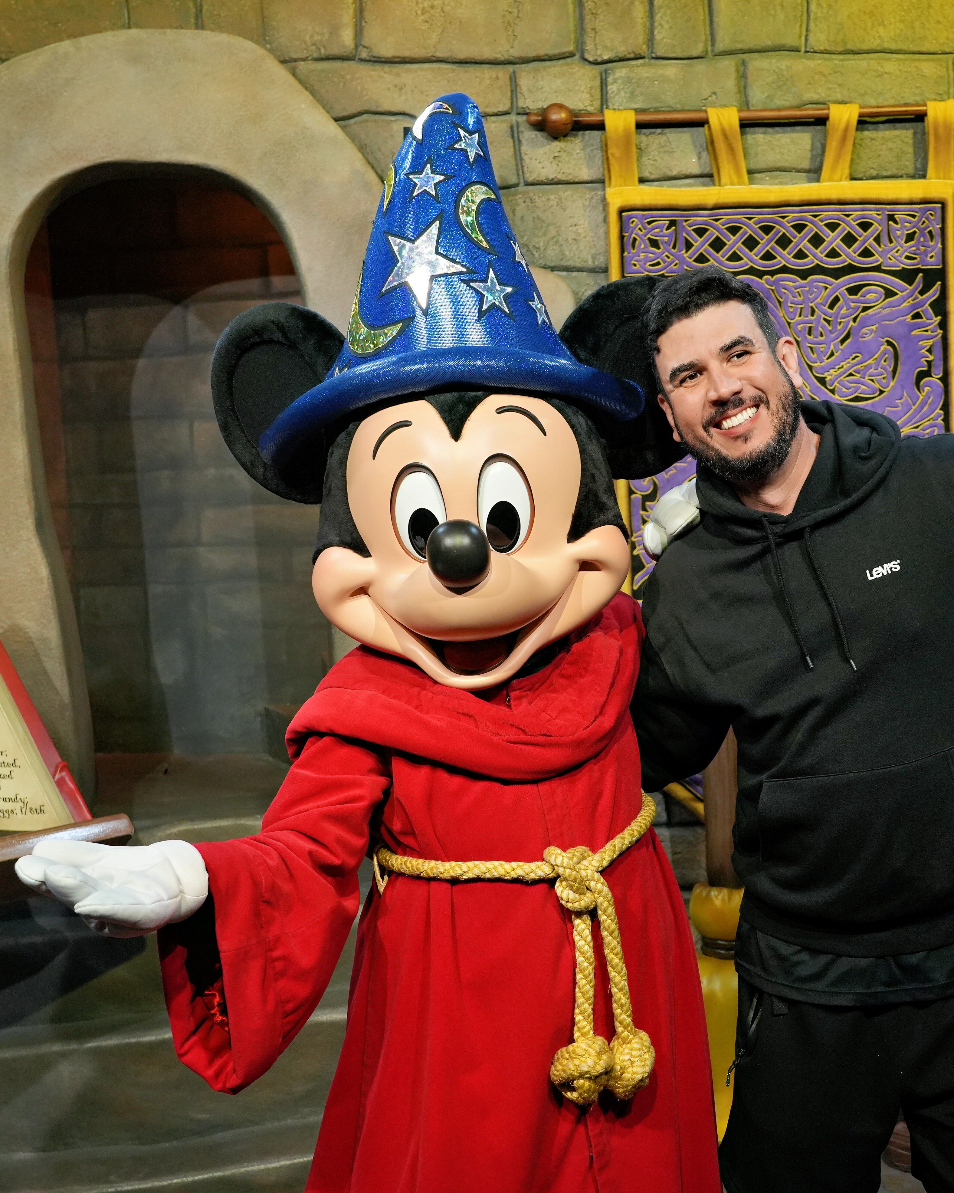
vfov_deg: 37.3
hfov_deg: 30.0
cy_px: 604
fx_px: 1765
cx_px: 645
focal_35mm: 50
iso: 2000
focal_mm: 35
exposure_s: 1/200
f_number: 5.6
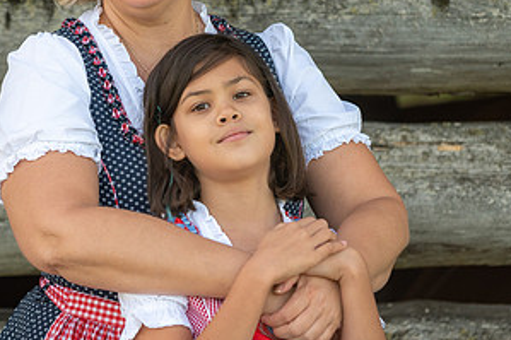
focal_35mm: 271
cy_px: 63
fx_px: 3844
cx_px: 230
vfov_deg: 5.1
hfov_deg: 7.6
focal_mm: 125
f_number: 3.5
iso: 320
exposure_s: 1/1000
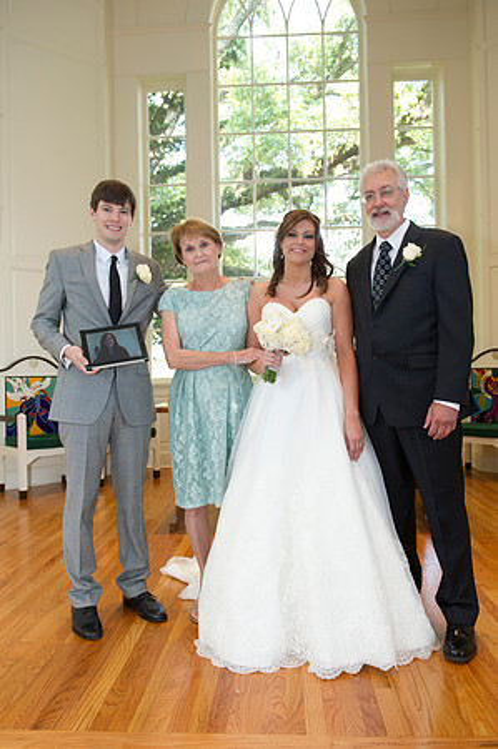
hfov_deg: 44.9
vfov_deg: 63.7
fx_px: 603
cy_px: 374
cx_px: 249
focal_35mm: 29
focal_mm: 29
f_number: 5
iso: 800
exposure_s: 1/80
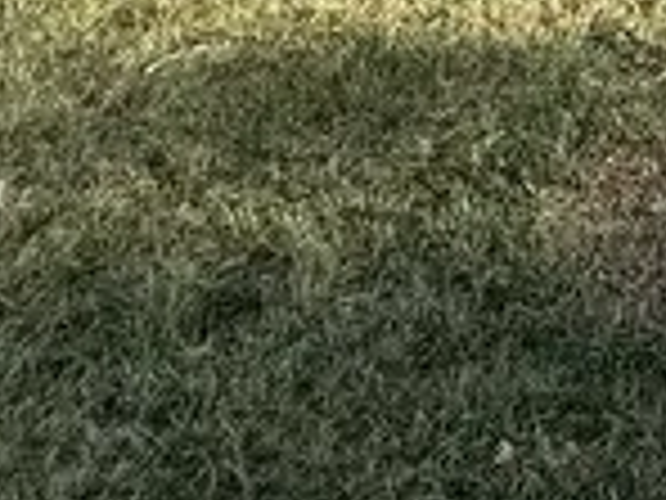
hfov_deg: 15.4
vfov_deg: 11.2
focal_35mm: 102
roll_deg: -0.4
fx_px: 1962
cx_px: 1336
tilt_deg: -2.3
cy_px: -829
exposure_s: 1/700
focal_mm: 2.22
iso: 50
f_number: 2.2
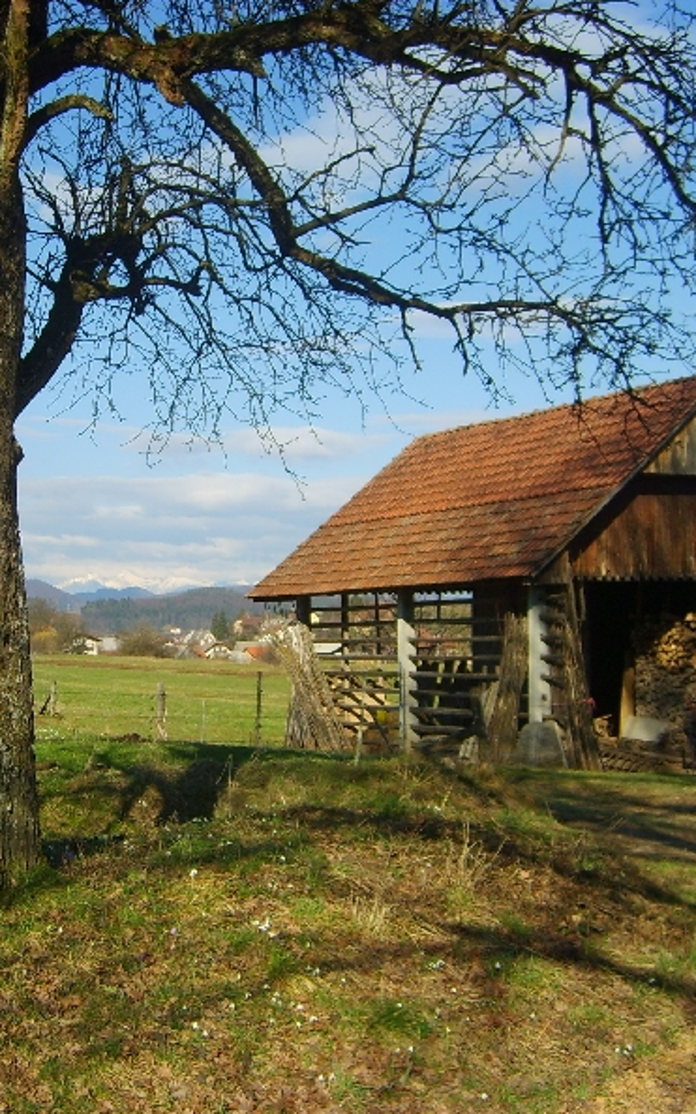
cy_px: 557
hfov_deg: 25.6
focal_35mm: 50
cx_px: 206
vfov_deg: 40.3
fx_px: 1518
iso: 50
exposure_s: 1/750
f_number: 2.8
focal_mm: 5.8
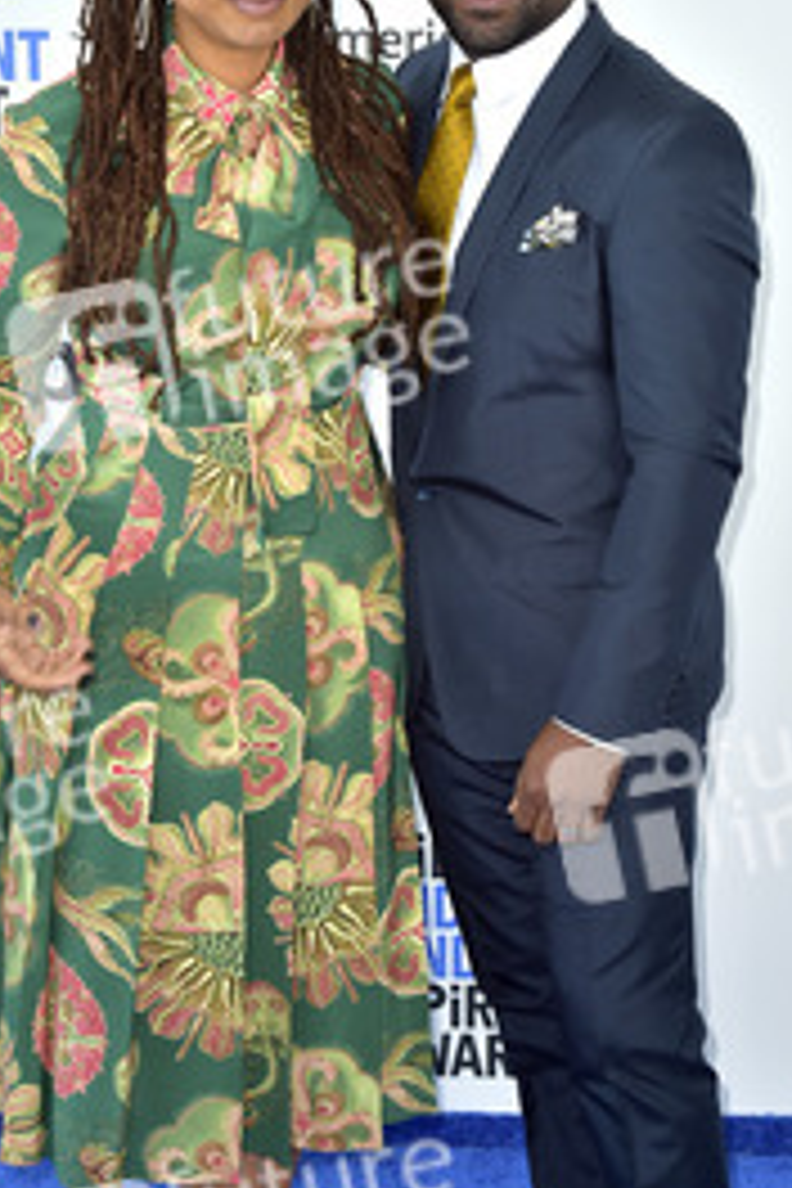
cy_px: 572
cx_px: 371
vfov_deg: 19.3
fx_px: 3498
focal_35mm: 106
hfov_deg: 12.9
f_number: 6.3
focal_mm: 70
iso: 500
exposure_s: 1/320
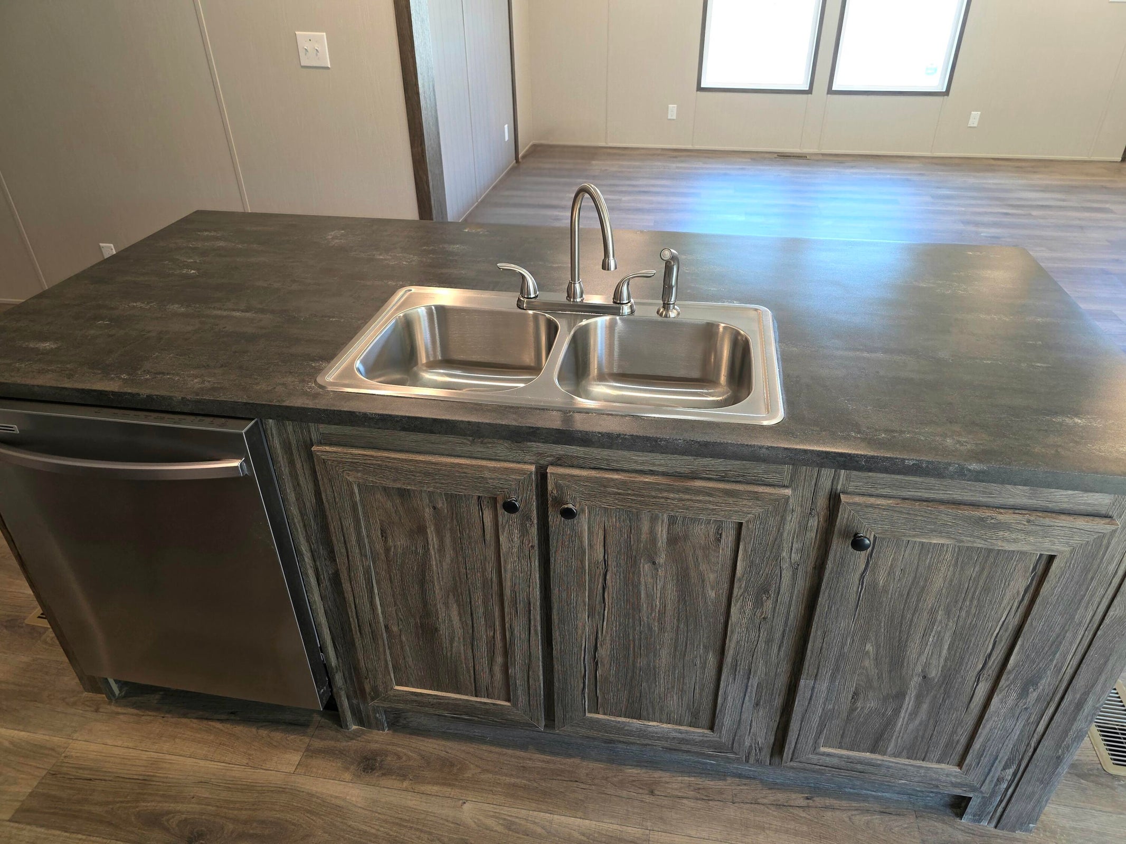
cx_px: 563
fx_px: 748
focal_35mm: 23
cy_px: 422
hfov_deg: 73.9
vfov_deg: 58.9
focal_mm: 6.3
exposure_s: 1/60.2
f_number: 1.7
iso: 80
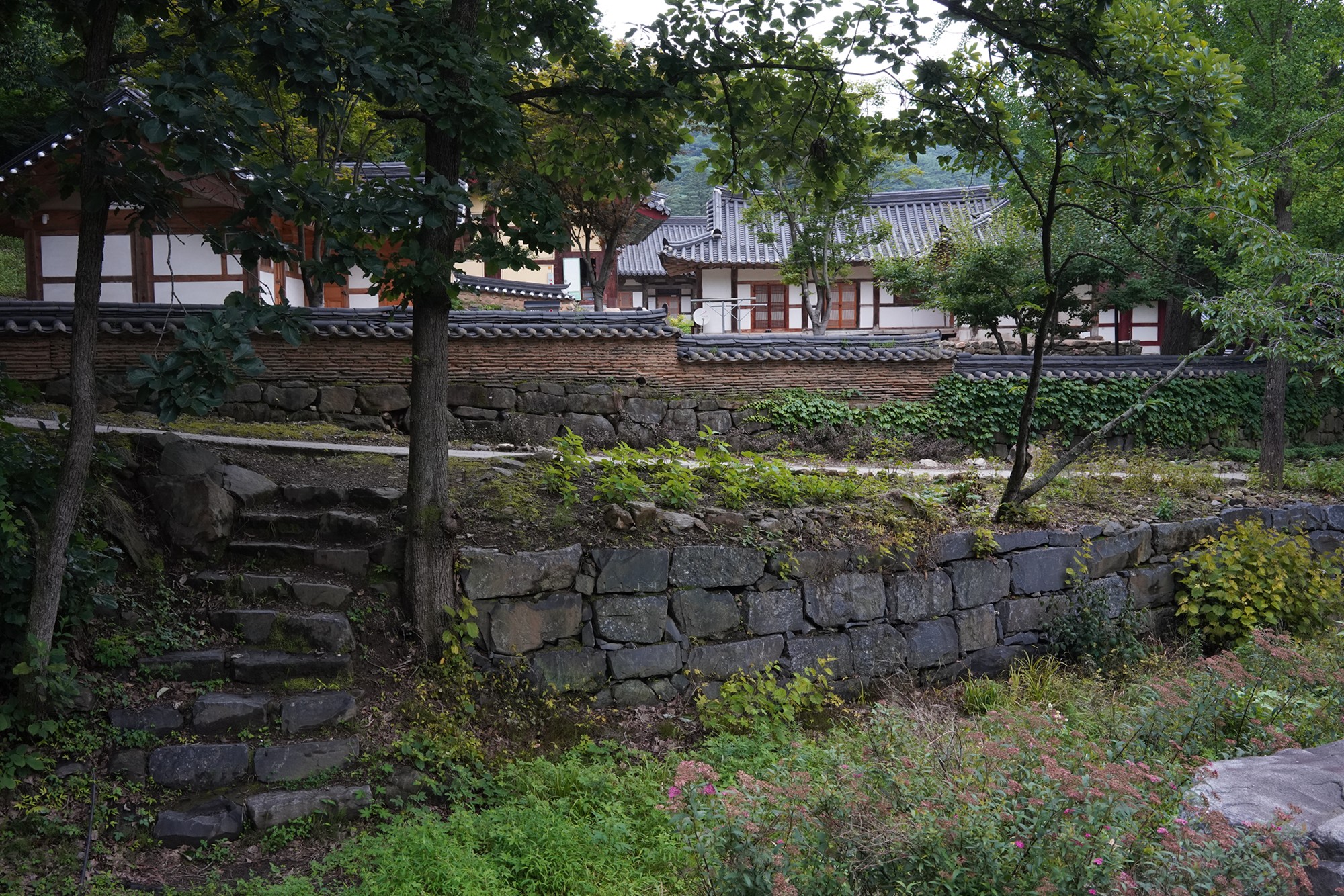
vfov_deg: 37.9
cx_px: 672
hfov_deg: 54.4
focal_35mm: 35
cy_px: 448
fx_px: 1307
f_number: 11
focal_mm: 35
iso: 1600
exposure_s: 1/100
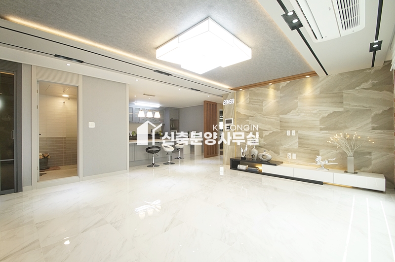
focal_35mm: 15
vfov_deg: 77.2
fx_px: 164
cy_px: 131
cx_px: 198
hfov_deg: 100.4
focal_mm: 10
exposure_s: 1/30
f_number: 9
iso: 800
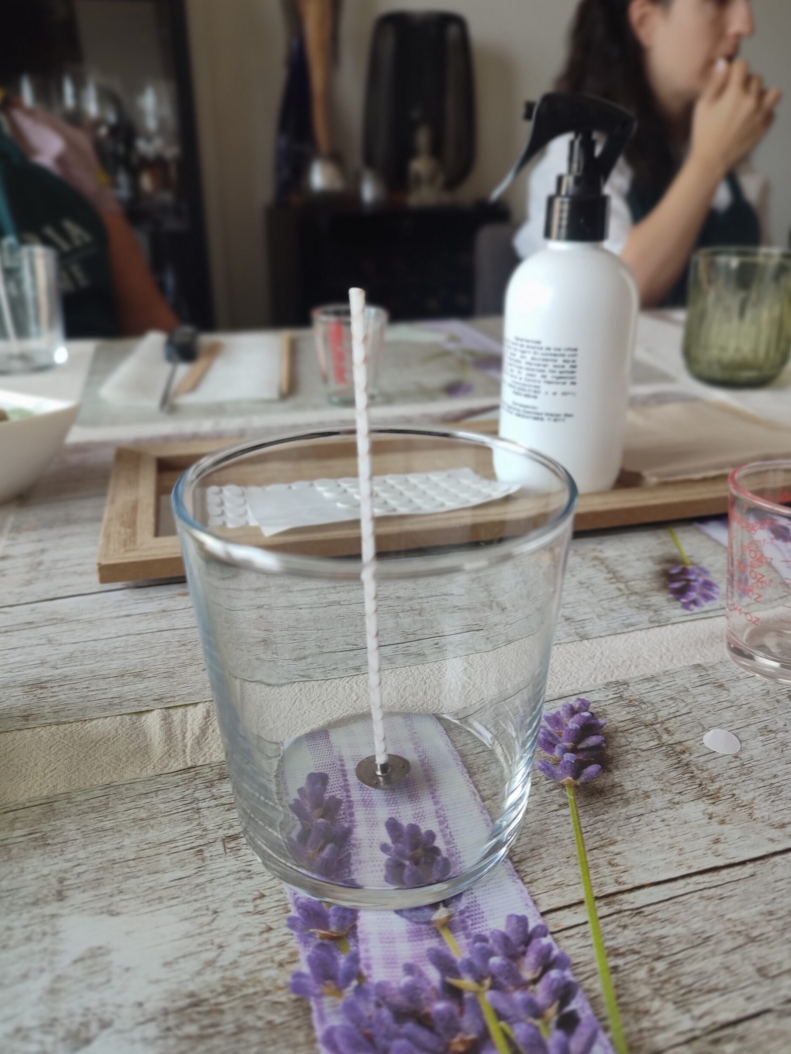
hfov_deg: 54.9
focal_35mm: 25
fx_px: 762
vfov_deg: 69.4
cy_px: 536
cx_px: 404
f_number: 1.89
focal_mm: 5.89
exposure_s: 1/50
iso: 73
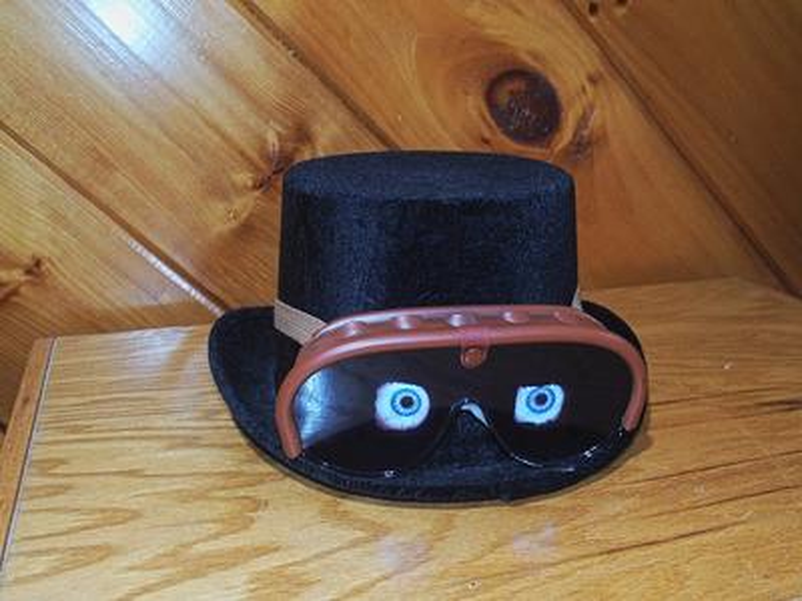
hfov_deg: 52.6
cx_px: 401
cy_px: 300
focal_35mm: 35
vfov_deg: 40.7
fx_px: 811
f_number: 2.8
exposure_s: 1/30
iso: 400
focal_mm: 7.4
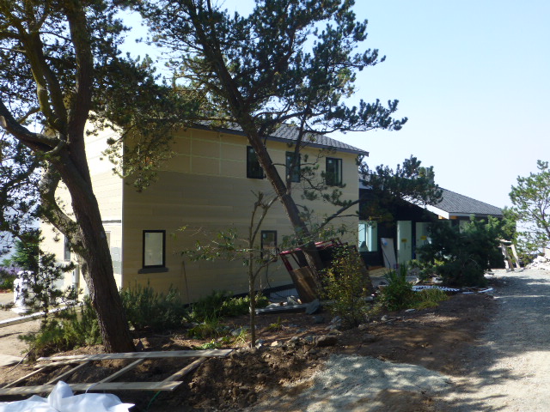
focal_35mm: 30
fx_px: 477
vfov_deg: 46.8
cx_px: 275
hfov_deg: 60.0
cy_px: 206
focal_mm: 5.4
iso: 100
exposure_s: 1/320
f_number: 4
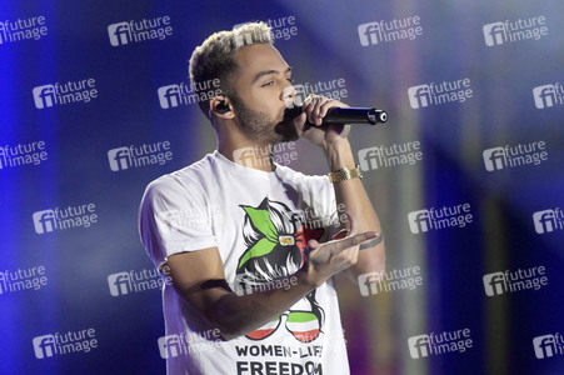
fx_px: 7827
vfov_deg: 2.7
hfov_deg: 4.1
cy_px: 188
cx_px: 282
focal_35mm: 500
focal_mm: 500
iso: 12800
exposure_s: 1/640
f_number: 5.6
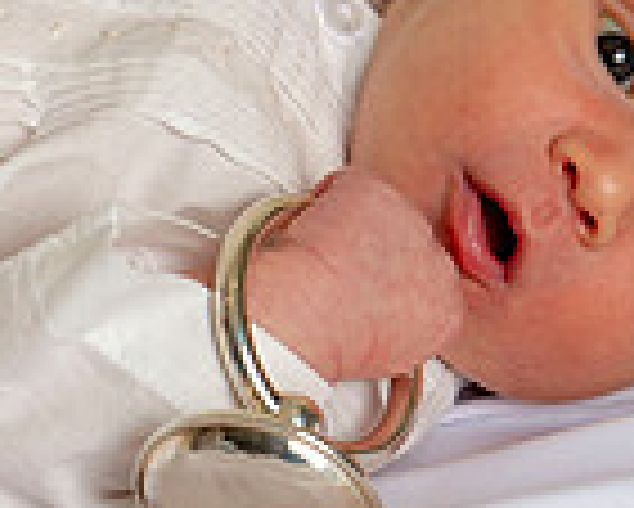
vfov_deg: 2.9
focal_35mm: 539
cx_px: -306
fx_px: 10121
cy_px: 179
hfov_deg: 3.6
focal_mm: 122
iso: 125
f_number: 5.6
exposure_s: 1/160
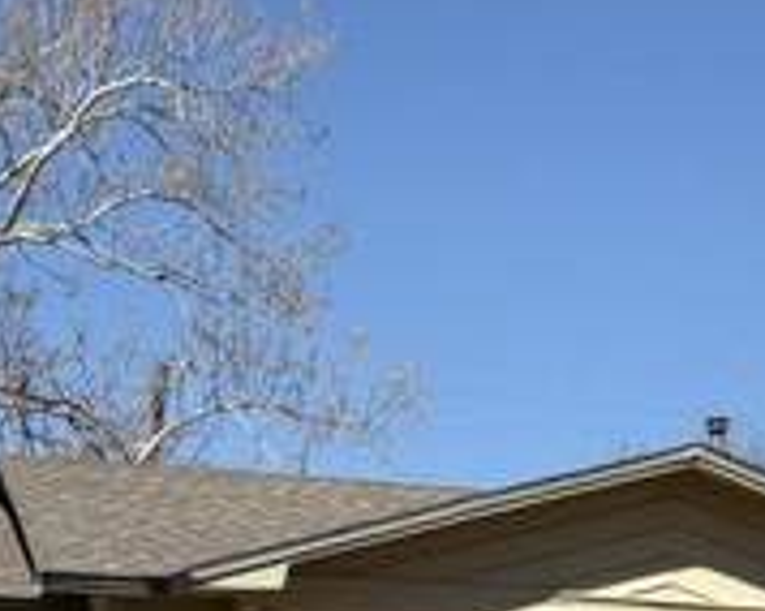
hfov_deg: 14.1
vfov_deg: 11.1
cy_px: 706
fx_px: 3098
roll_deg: -2.5
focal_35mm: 137
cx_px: 404
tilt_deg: +5.0
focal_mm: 5.96
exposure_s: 1/4950
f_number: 1.6
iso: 50
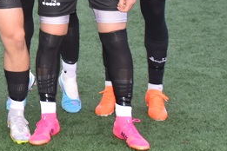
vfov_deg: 10.1
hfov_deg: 14.7
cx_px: -74
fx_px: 839
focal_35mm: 133
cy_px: -32
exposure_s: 1/60
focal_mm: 26
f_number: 3.8
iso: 720
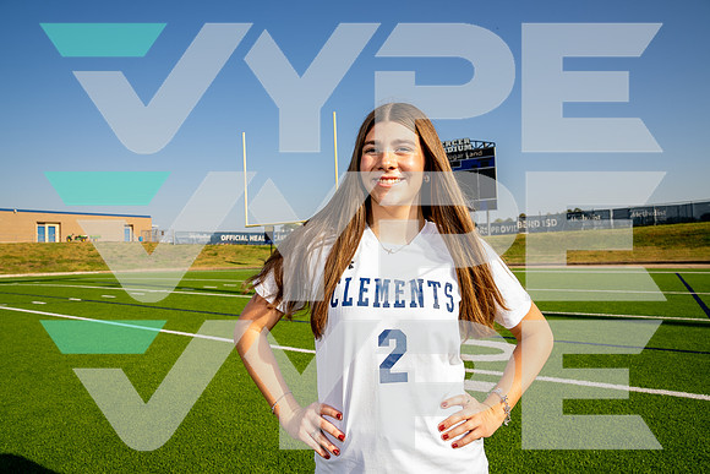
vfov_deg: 53.2
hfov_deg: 73.7
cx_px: 355
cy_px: 237
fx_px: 473
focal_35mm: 24
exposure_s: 1/125
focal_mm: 24
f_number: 7.1
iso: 50
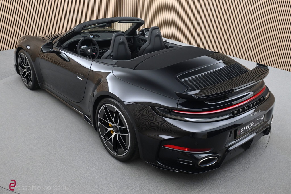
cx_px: 146
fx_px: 279
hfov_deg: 55.1
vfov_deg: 38.4
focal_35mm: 34
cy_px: 97
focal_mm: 23
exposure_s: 1/40
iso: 800
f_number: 4.2
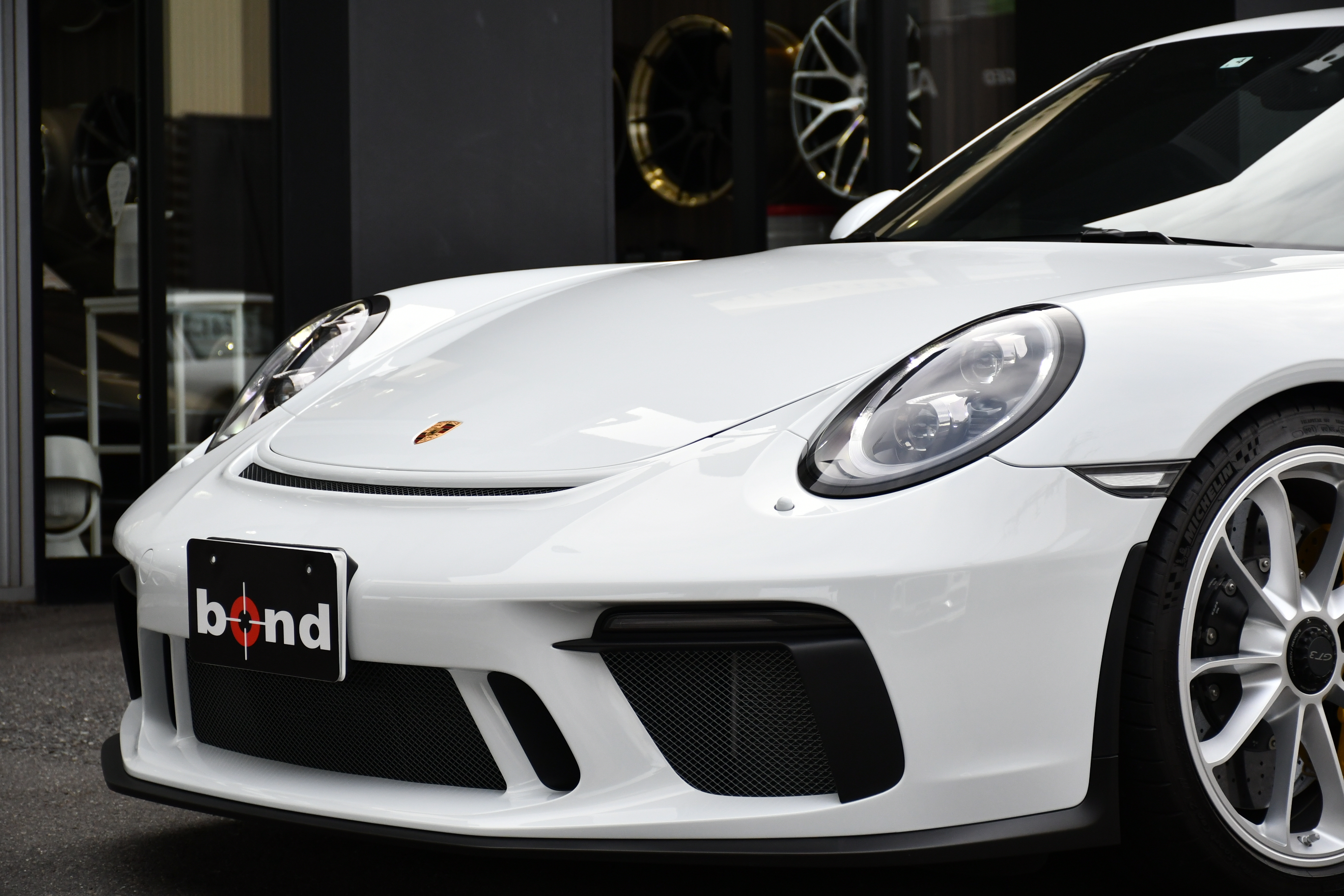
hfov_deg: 19.5
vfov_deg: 13.0
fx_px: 3920
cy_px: 448
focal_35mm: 105
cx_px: 672
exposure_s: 1/1000
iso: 640
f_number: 5
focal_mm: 70
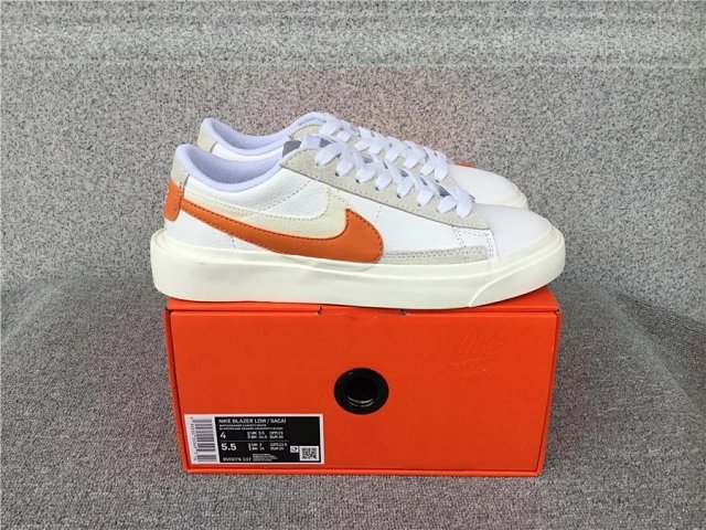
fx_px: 632
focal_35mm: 31
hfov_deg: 58.4
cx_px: 353
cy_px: 265
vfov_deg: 45.4
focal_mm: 3.3
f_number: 2.4
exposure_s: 1/312
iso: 25
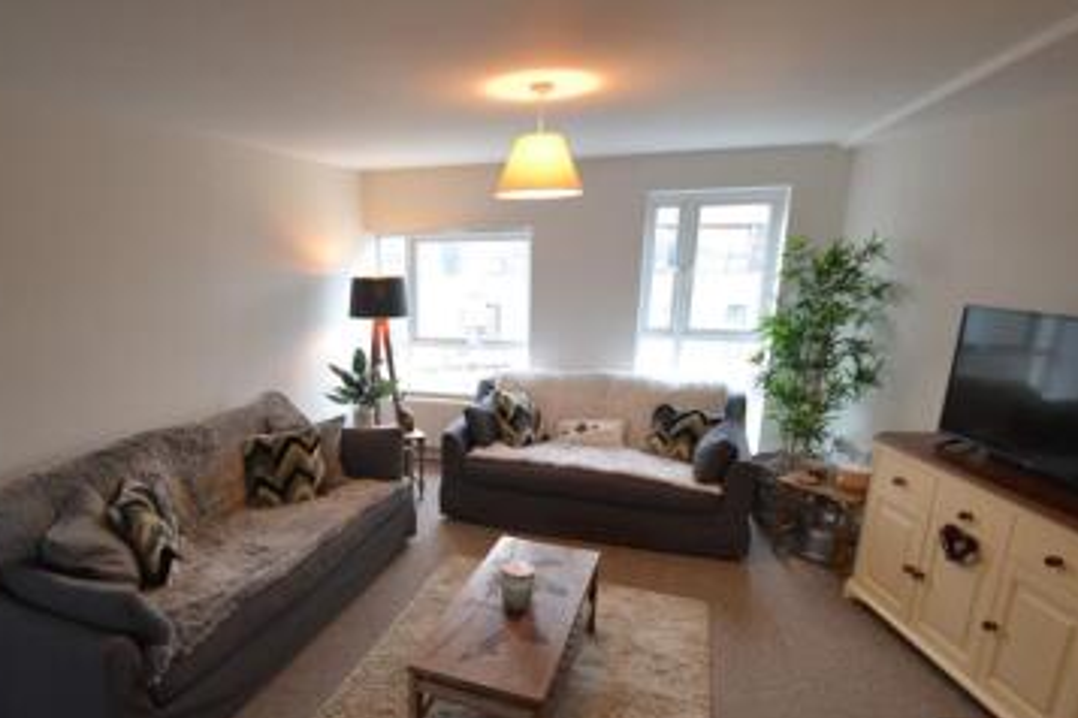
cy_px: 424
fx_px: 599
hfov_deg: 83.0
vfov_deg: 61.5
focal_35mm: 20
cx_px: 432
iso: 900
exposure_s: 1/60
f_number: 3.5
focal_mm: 10
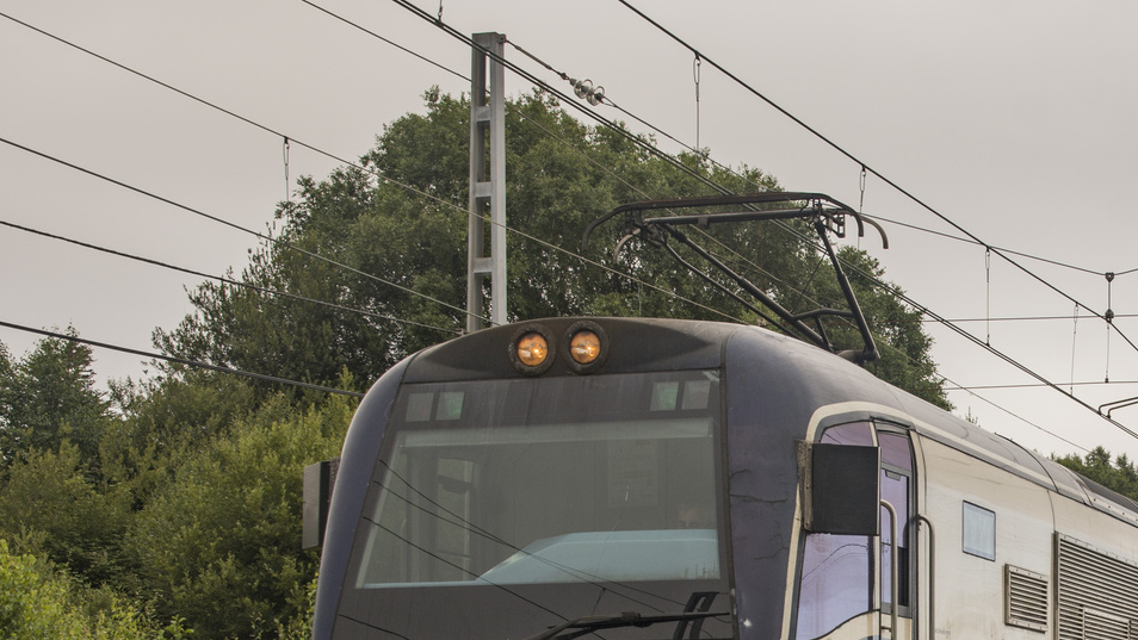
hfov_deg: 25.8
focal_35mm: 79
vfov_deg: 15.1
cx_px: 1054
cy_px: 589
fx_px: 2386
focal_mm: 25
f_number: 8
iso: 100
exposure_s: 1/80
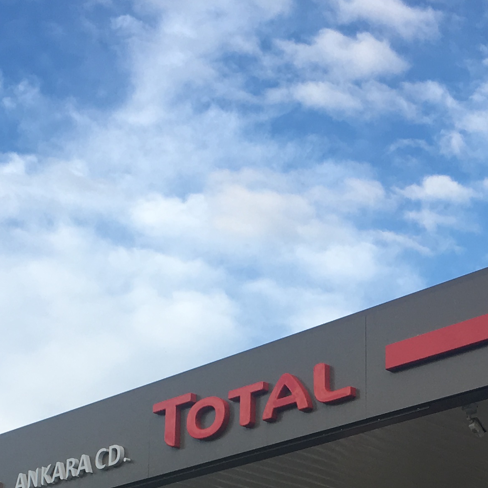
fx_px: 1404
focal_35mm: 88
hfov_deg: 19.7
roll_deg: -1.0
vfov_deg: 19.1
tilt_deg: +15.4
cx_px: 281
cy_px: 508
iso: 25
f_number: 2.2
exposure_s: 1/725
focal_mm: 4.15
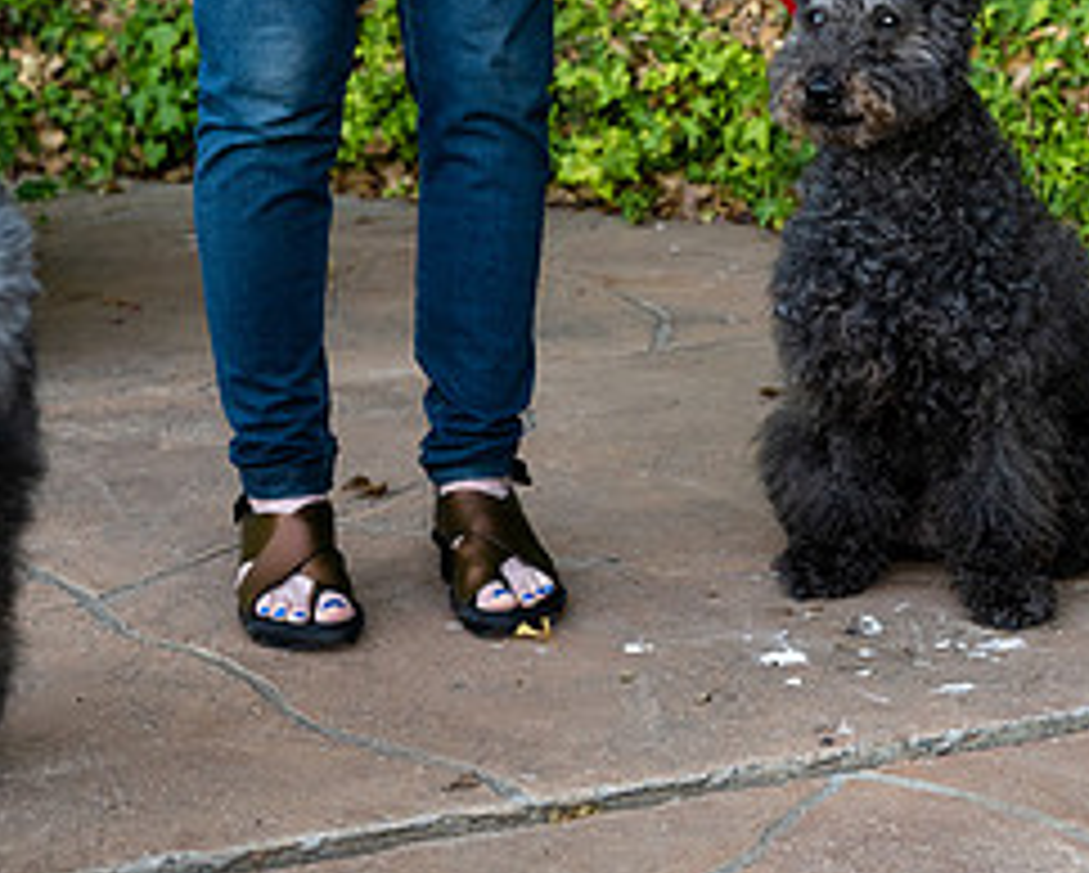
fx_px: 2903
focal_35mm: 90
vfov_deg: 16.9
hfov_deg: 20.7
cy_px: 88
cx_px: 1048
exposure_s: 1/320
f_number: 4
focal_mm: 40
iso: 800
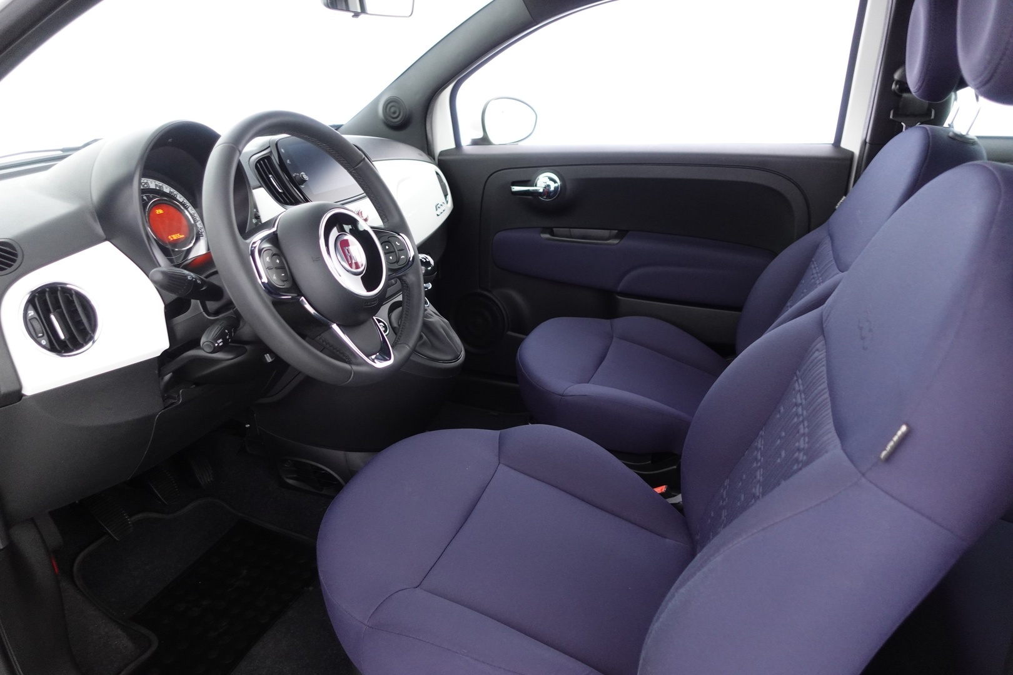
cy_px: 338
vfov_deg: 53.1
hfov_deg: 73.7
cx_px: 506
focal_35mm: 24
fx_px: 675
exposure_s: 1/20
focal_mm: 9.4
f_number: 1.8
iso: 800
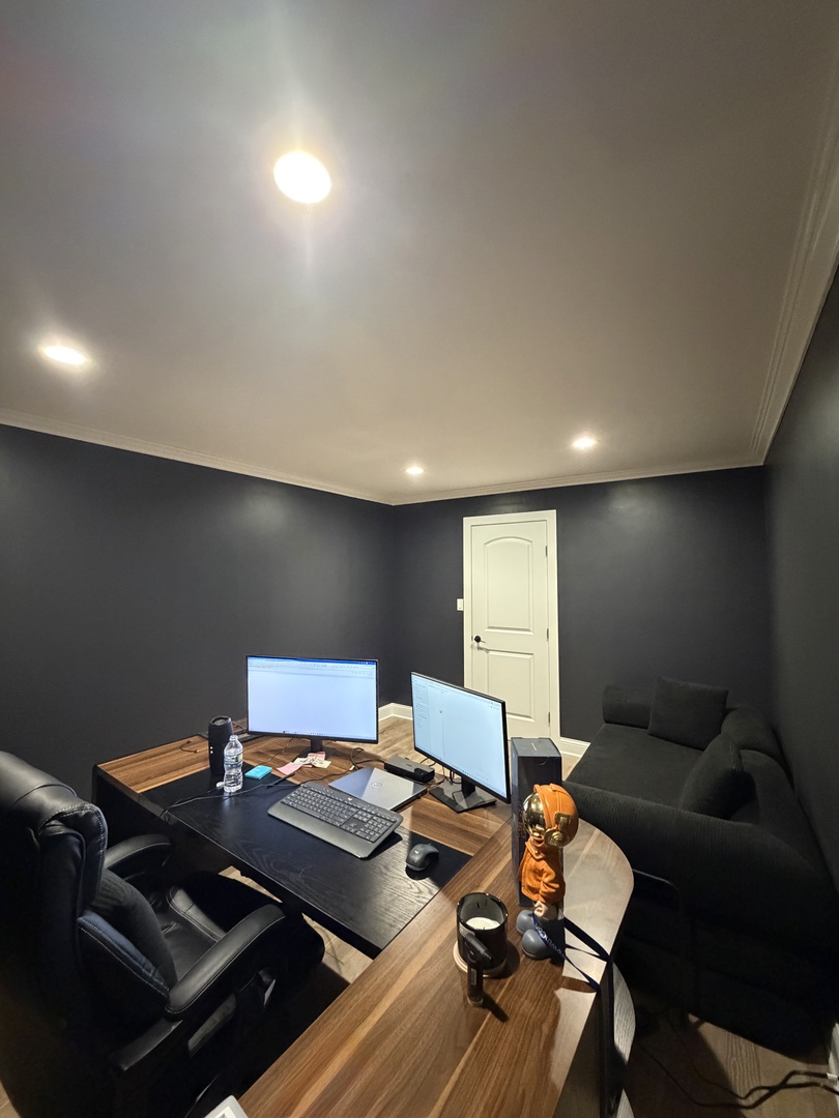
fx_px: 452
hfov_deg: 85.7
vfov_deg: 102.1
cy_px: 559
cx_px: 420
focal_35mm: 14
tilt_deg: +2.3
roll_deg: +0.0
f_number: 2.2
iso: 1000
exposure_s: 1/60
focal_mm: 2.22
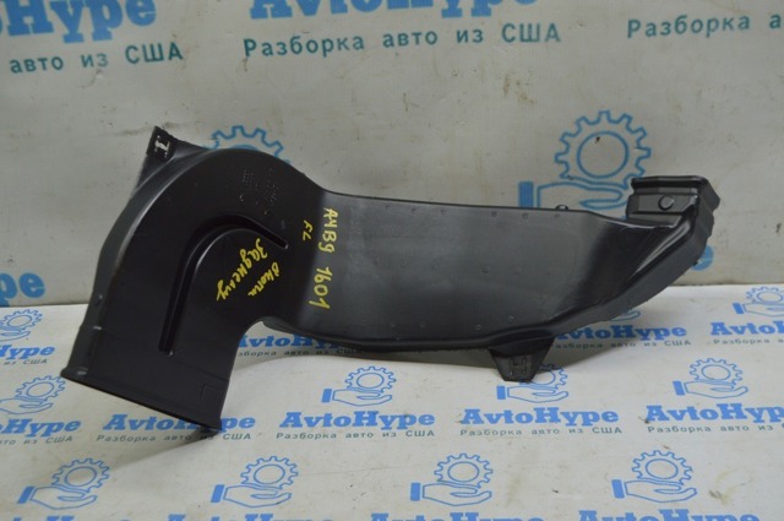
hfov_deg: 43.7
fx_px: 979
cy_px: 260
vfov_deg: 29.8
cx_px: 392
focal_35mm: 45
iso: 400
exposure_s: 1/40
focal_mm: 30
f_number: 5.6
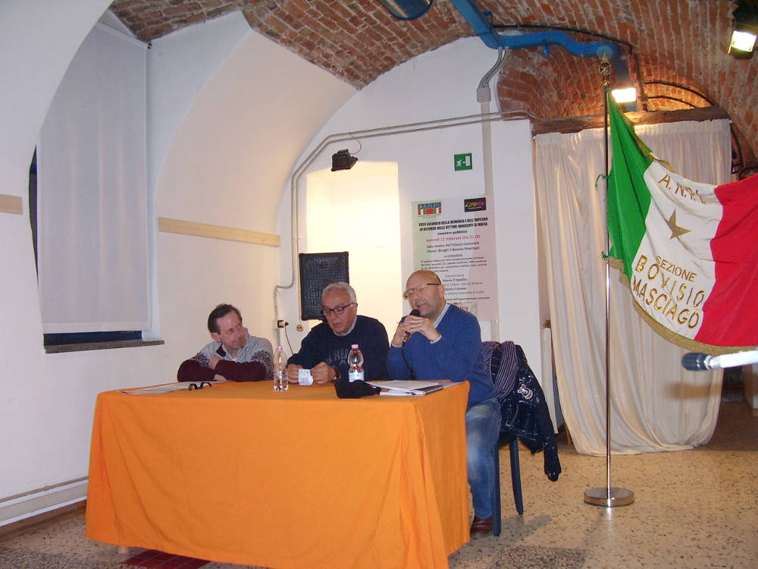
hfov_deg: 54.0
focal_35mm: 34
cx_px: 379
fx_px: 745
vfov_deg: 41.8
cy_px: 284
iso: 125
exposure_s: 1/60
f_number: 2.7
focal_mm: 5.6
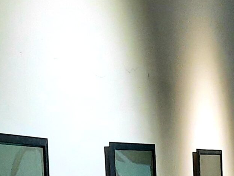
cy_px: 317
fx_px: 696
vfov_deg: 13.0
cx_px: 409
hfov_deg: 16.3
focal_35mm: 103
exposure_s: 1/50
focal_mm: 4.6
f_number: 2
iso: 400
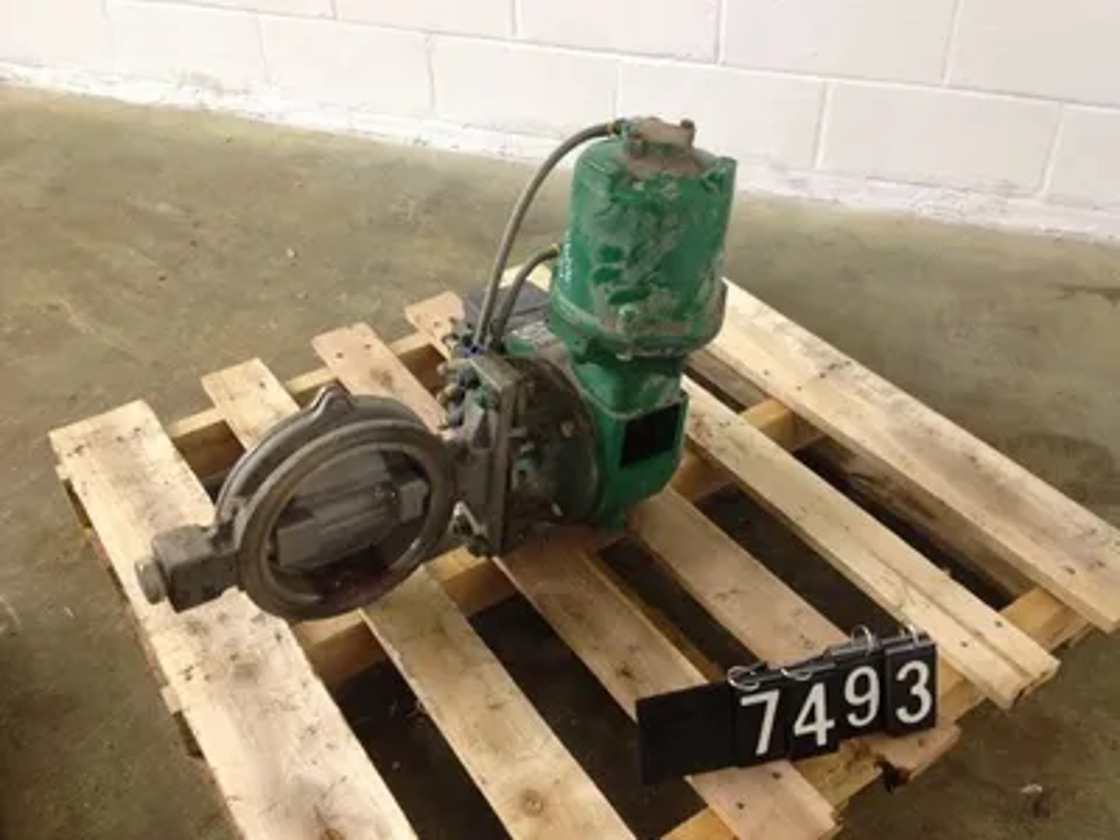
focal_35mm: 35
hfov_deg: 52.6
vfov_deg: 40.7
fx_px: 1132
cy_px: 420
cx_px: 560
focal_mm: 4.28
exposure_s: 1/20
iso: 250
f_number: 2.4
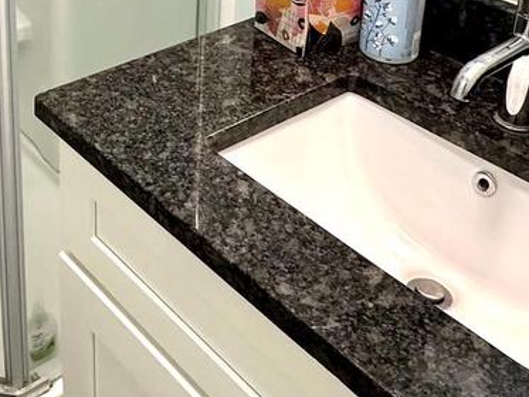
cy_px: -91
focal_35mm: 54
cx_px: 102
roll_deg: +0.2
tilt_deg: -17.8
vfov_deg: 24.3
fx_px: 825
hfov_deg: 34.4
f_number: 2.2
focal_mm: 2.22
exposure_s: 1/120
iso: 250
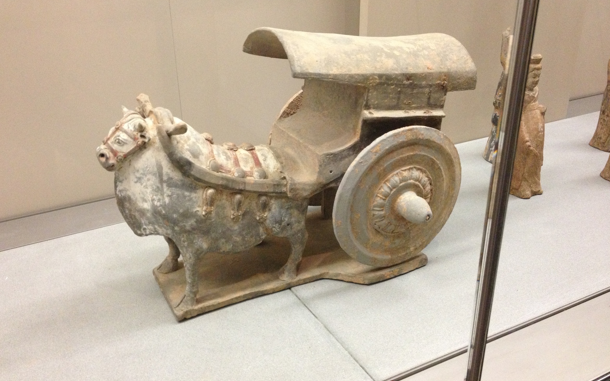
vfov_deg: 33.6
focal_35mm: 38
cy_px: 198
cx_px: 300
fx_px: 632
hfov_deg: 51.5
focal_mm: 4.28
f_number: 2.4
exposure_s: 1/20
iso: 320
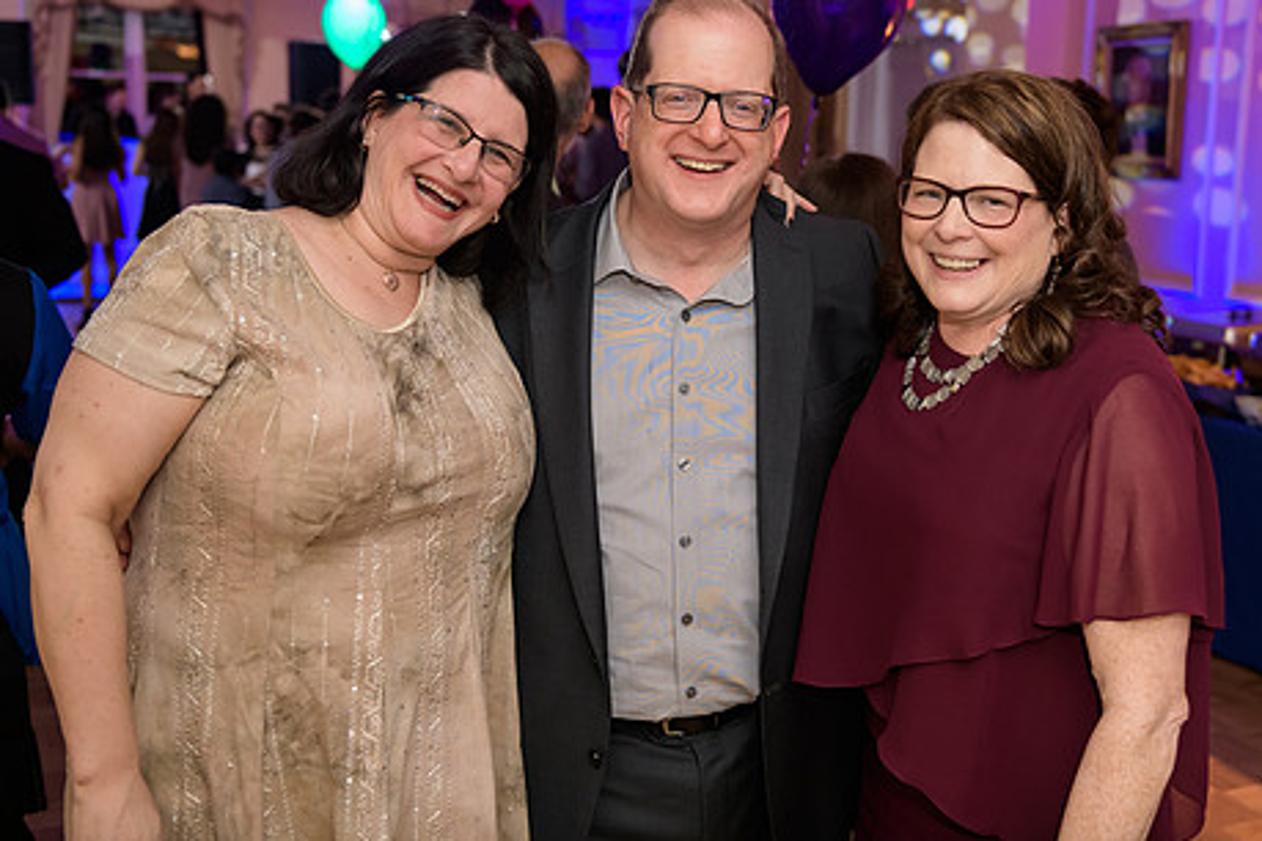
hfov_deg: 45.3
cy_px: 312
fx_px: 1507
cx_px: 731
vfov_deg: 31.0
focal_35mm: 43
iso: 800
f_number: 3.2
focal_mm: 34
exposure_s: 1/125
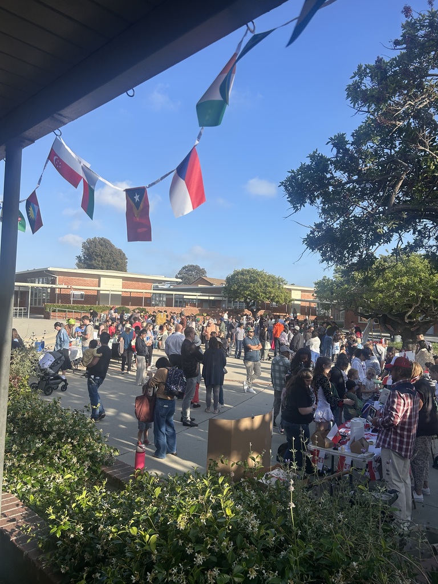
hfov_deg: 53.1
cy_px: 292
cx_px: 219
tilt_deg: +1.8
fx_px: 439
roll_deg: -2.3
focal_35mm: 26
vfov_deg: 67.3
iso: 50
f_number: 1.5
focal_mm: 5.7
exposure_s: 1/2762
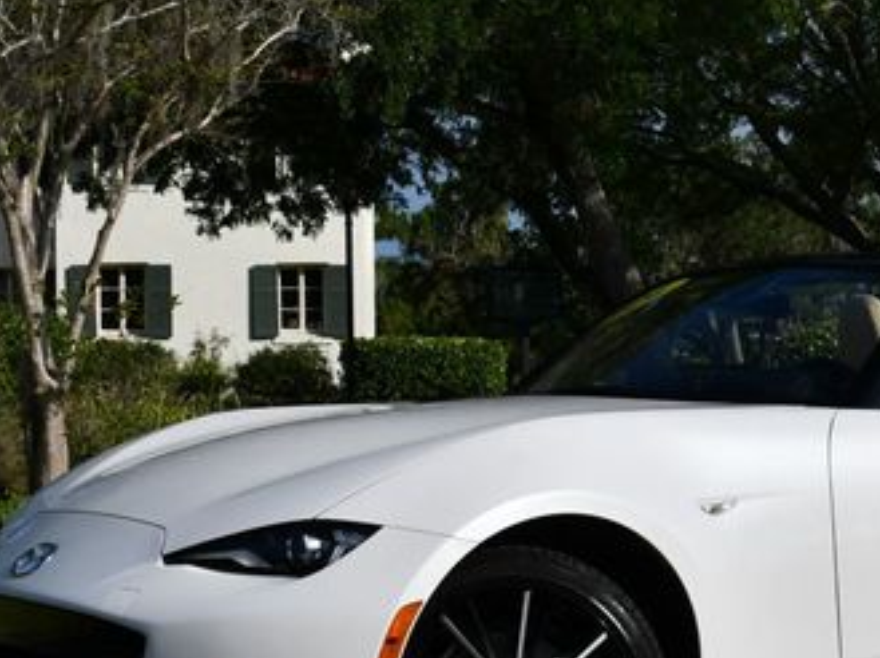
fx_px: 2285
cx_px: 679
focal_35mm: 90
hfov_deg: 21.6
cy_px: 417
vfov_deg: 16.4
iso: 100
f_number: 10
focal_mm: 24
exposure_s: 1/400
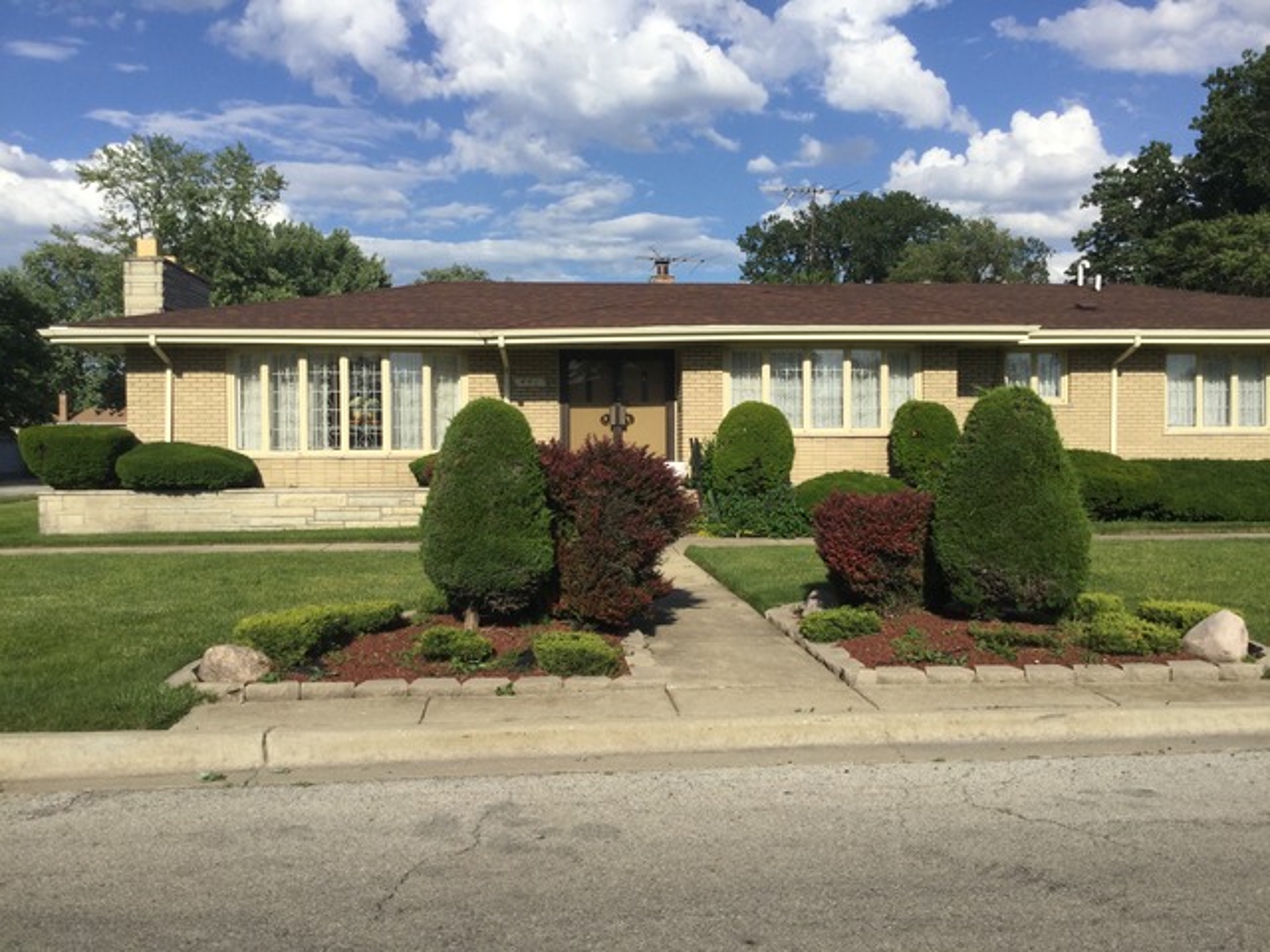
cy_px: 476
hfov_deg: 58.4
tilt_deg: -2.0
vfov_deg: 45.4
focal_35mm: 31
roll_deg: +0.2
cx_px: 635
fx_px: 1137
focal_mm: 3.3
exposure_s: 1/1773
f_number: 2.4
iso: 25
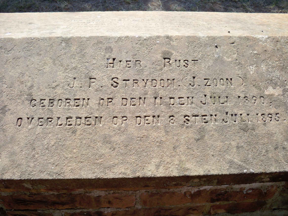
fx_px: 291
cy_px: 108
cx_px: 144
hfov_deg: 52.6
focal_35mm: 35
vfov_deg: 40.7
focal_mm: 6.3
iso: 80
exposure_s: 1/500
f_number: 3.1
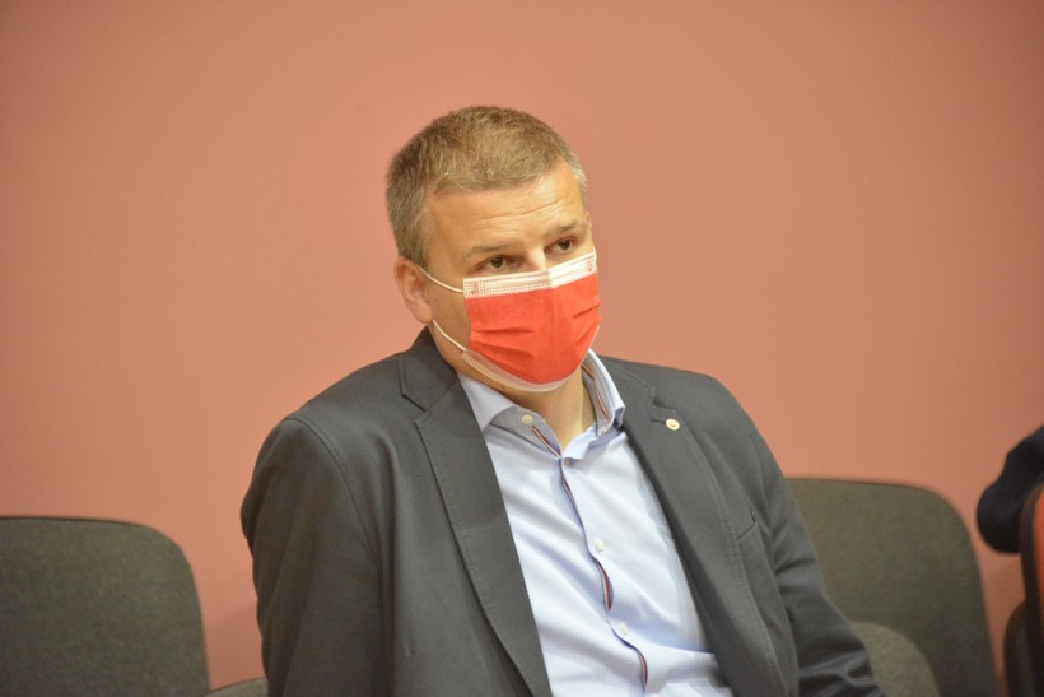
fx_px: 8701
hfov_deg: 6.9
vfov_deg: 4.6
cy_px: 348
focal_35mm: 300
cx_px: 522
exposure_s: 1/60
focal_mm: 300
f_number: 5.6
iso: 6400
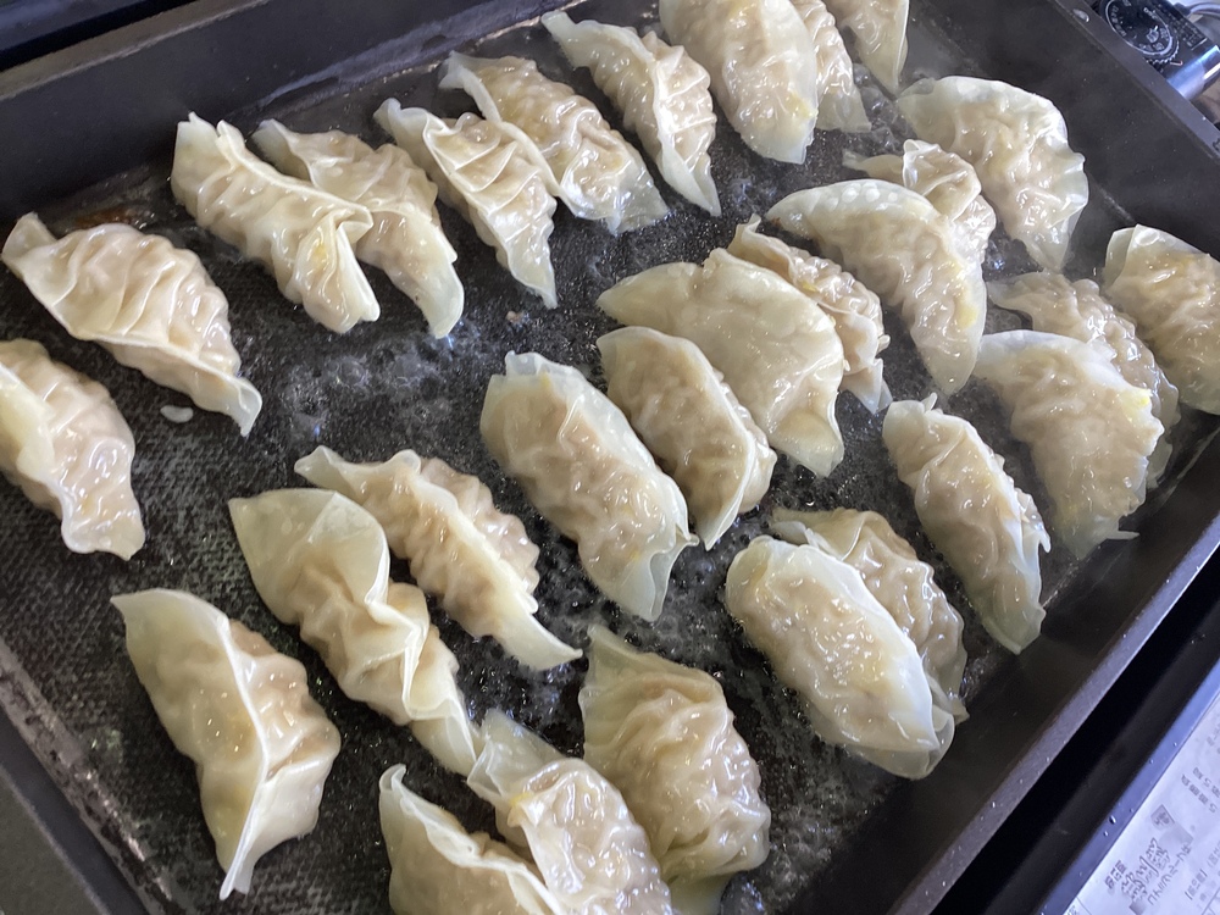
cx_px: 610
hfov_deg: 58.4
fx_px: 1093
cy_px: 458
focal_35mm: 31
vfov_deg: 45.4
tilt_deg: -60.1
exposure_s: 1/60
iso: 100
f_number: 2.4
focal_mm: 3.3
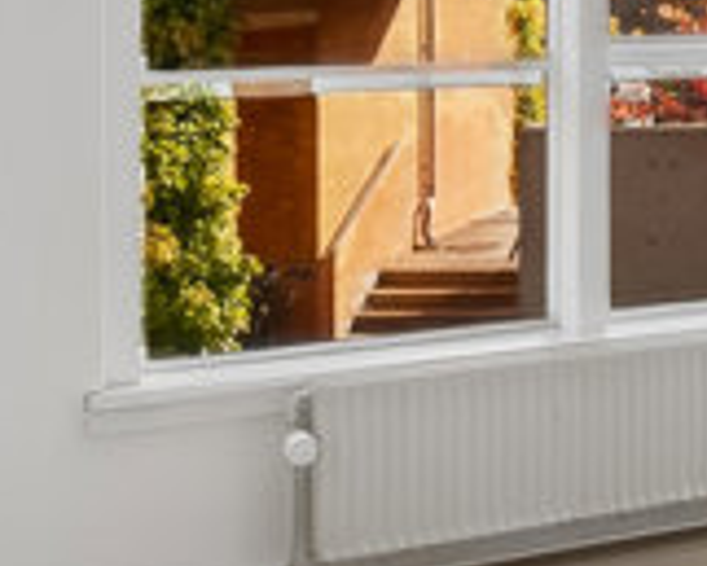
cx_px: 997
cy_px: -129
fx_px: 1759
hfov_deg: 20.2
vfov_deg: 17.4
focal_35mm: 84
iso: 200
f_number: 10
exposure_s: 1/10
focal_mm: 12
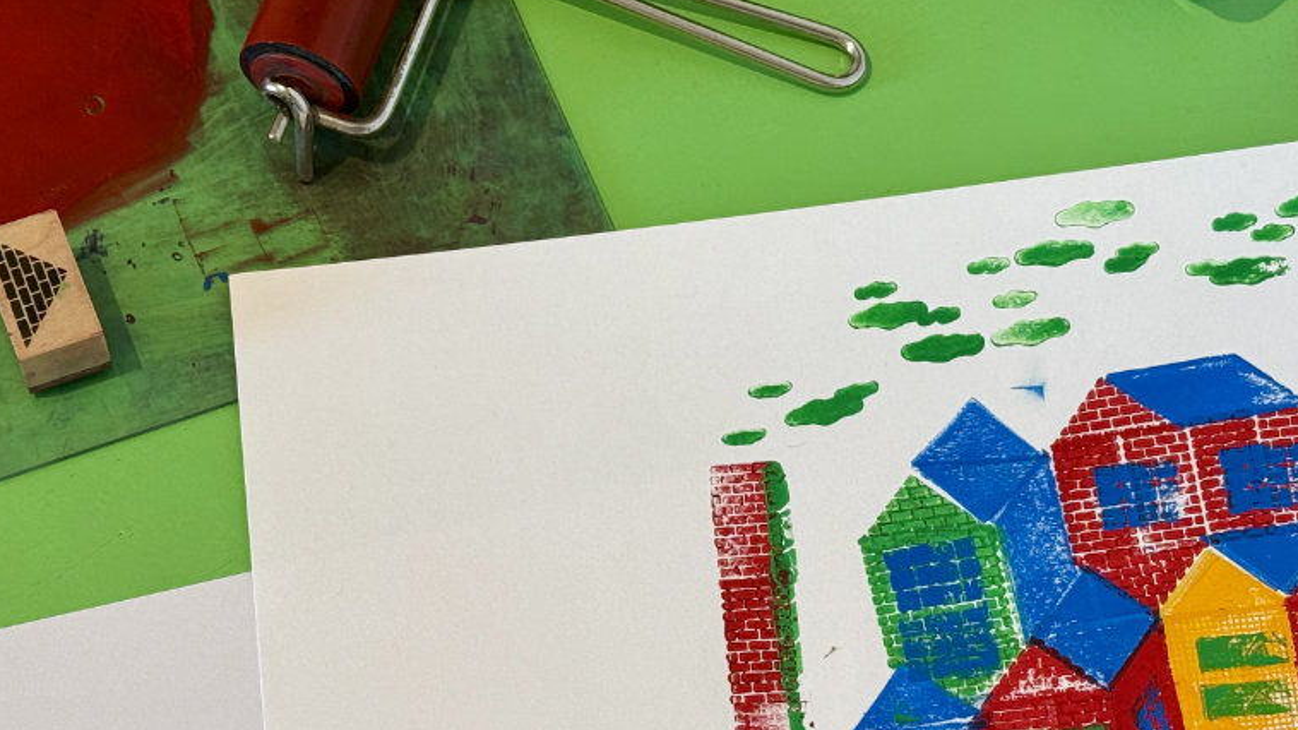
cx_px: 784
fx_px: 2374
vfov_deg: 17.4
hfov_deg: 30.5
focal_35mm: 69
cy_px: 555
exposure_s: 1/121
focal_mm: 6.8
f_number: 1.8
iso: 50
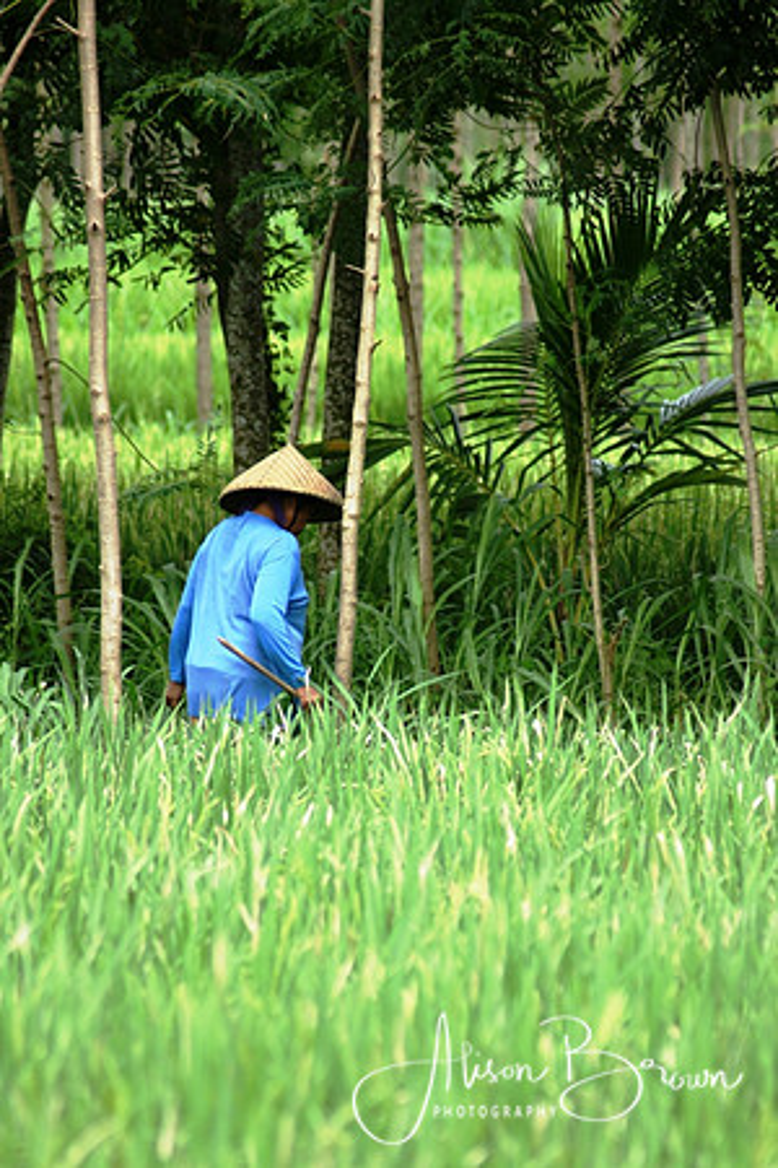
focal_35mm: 450
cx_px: 389
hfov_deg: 3.1
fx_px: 14586
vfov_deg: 4.6
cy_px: 584
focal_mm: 300
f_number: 5.6
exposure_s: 1/500
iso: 250
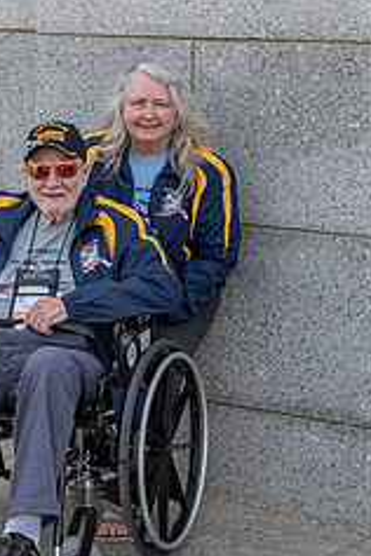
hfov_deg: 12.7
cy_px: 75
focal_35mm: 108
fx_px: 1669
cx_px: 175
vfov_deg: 18.7
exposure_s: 1/125
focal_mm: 38
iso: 100
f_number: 4
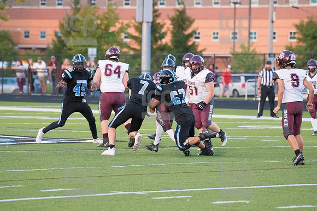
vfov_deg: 5.3
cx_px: 158
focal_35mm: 260
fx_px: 2290
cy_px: 106
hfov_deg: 7.9
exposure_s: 1/2000
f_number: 5.6
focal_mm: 260
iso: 6400
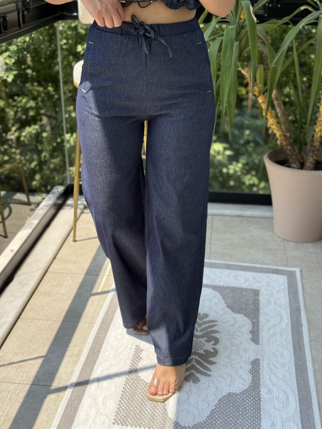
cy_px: 214
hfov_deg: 30.3
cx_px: 161
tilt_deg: -37.4
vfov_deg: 39.7
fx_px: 595
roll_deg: -0.1
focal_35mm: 48
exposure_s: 1/490
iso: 80
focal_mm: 6.76
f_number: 1.78
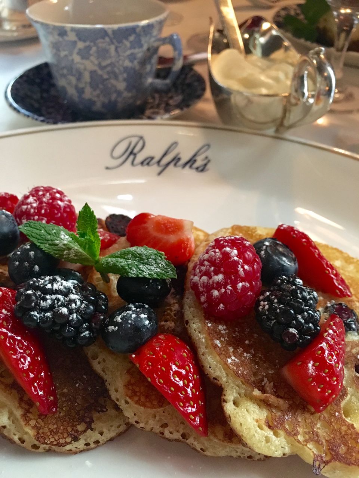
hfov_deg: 48.2
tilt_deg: -42.0
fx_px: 401
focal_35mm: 29
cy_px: 239
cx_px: 180
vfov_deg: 61.7
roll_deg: -1.7
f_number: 2.2
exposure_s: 1/17
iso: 250
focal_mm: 4.15
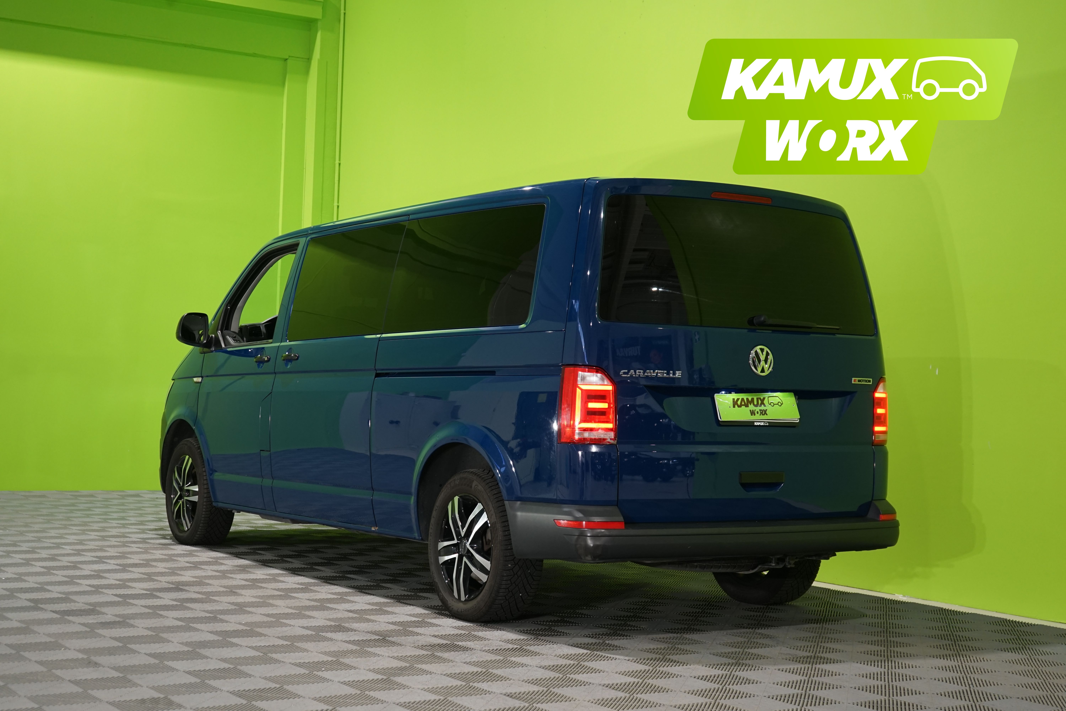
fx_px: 1540
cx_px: 533
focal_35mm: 52
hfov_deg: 38.2
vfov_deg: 26.0
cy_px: 356
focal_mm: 52
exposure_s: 1/30
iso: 800
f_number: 5.6
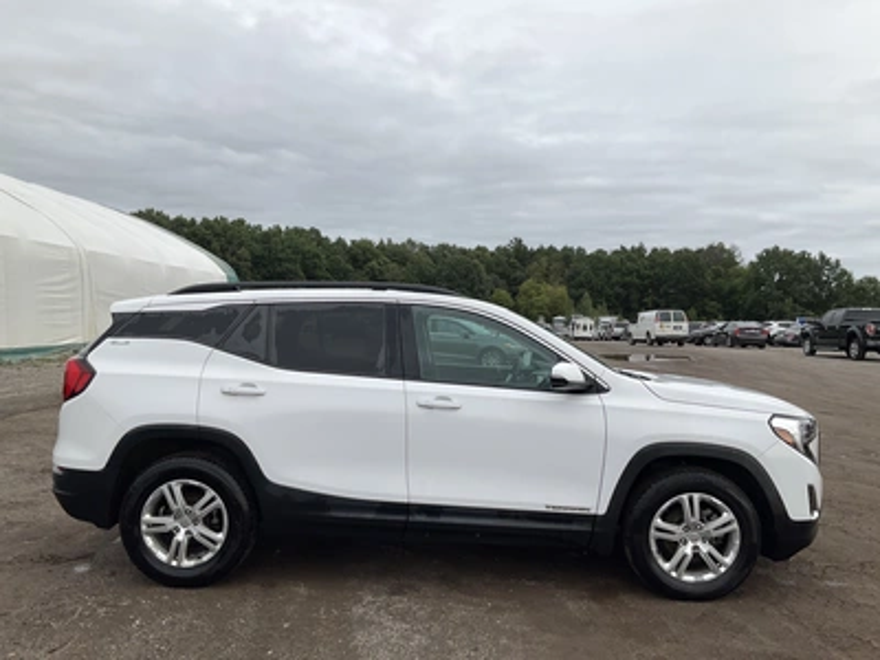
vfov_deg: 48.2
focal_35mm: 29
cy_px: 330
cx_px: 440
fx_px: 737
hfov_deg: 61.7
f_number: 1.8
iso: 25
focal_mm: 3
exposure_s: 1/2227
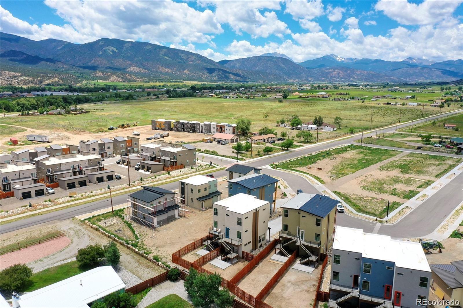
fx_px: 360
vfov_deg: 46.4
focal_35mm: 28
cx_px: 232
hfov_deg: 65.5
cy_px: 154
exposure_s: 1/500
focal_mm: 10.26
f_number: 6.3
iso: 100
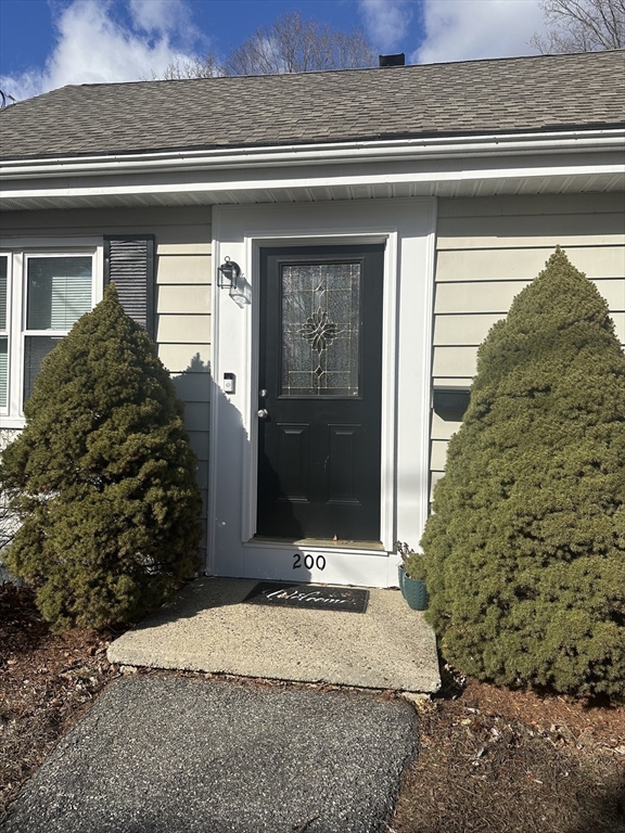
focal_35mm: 24
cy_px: 416
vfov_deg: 71.6
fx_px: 578
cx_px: 312
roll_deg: -1.3
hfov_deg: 56.8
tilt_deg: +2.2
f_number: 1.78
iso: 80
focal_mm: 6.86
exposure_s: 1/6623
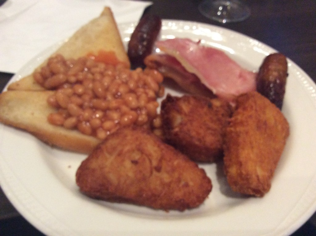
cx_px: 158
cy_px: 118
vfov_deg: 44.1
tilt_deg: -43.5
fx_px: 292
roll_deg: -0.5
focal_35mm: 32
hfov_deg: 56.9
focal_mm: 3.3
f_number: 2.4
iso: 320
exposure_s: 1/17
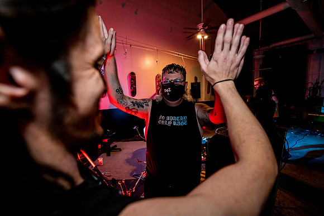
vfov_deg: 81.2
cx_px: 162
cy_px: 108
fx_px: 126
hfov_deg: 104.2
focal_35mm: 14
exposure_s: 1/125
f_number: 2.8
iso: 2000
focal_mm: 14
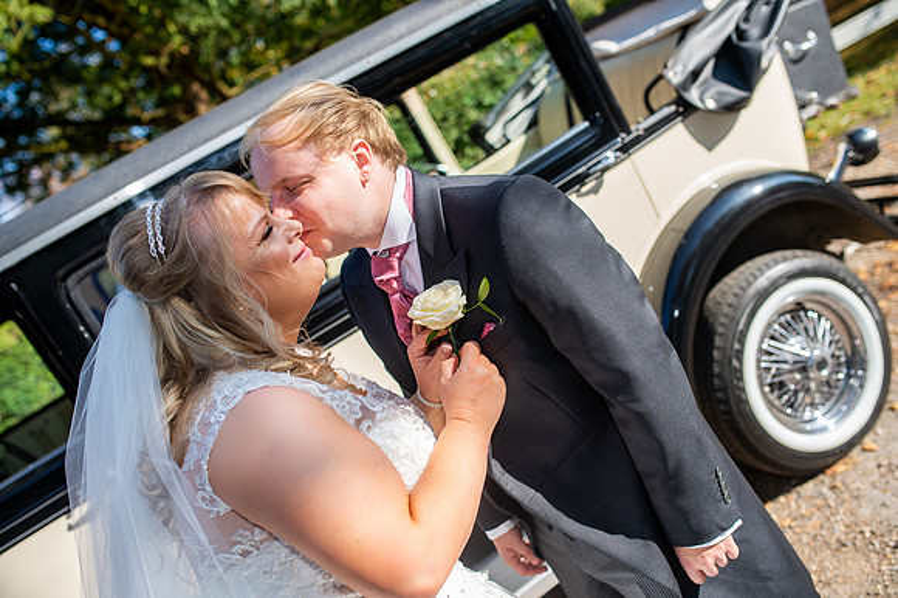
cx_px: 449
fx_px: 873
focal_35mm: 35
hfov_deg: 54.5
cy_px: 299
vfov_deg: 37.8
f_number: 3.2
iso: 200
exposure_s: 1/1600
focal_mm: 35
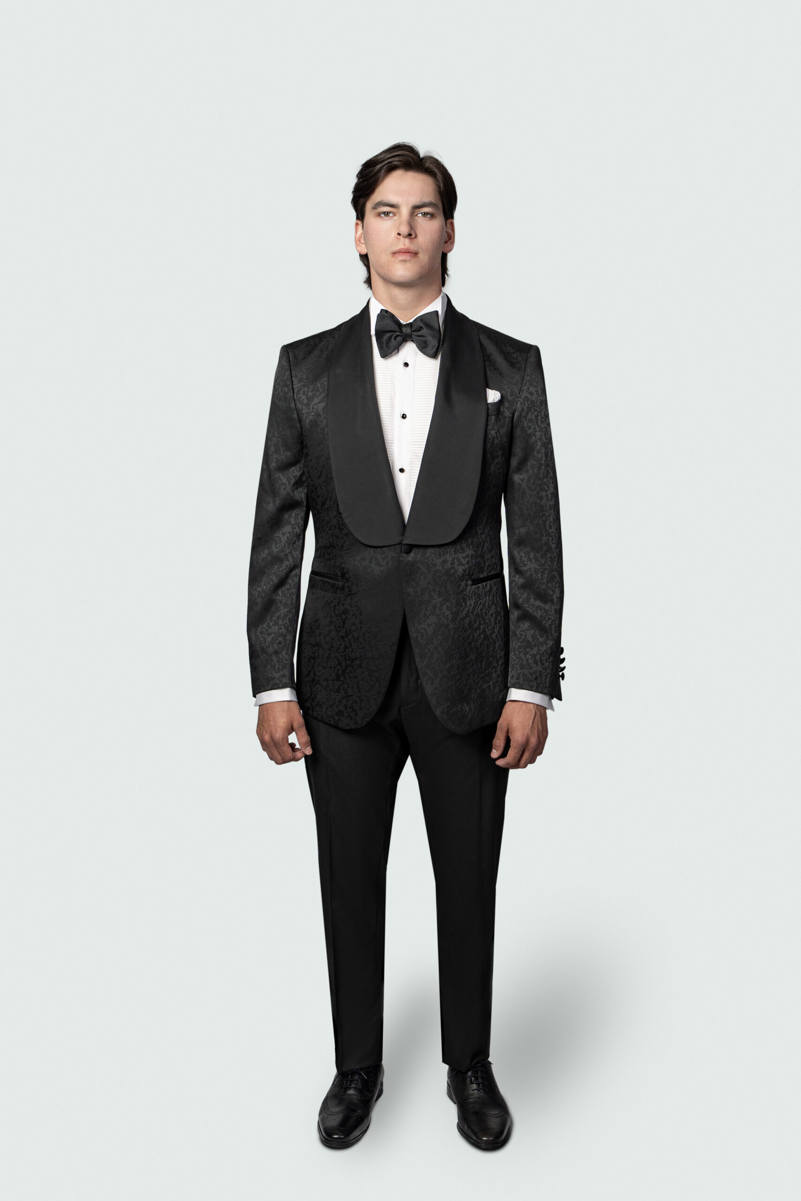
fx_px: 1635
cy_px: 600
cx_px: 400
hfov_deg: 27.5
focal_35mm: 49
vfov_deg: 40.3
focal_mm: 33
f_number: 4
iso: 125
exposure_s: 1/100
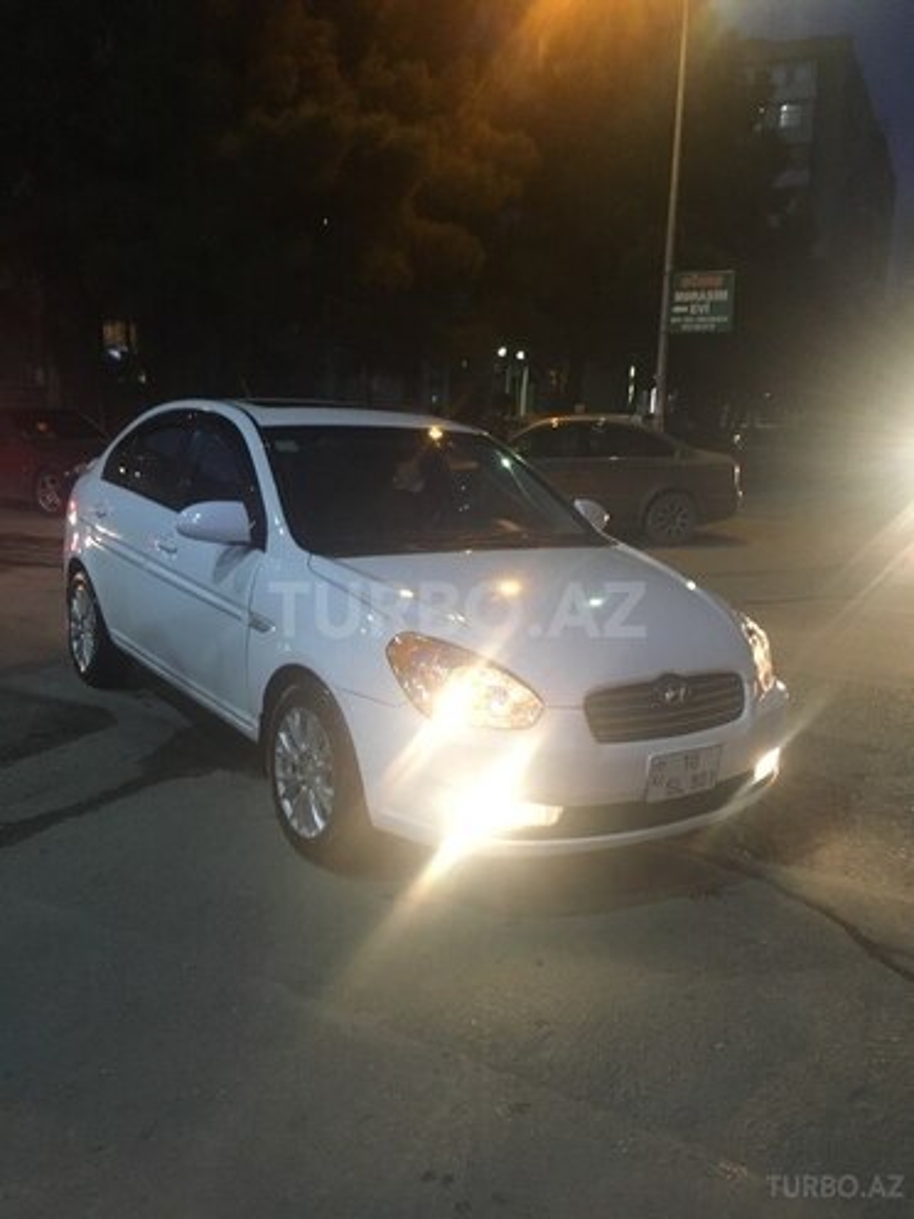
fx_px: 1021
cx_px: 457
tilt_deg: -11.1
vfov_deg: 61.7
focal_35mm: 29
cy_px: 610
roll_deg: -1.4
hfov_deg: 48.2
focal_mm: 4.15
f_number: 2.2
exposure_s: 1/17
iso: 200
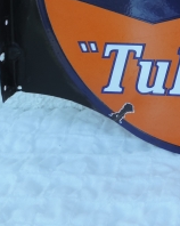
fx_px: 474
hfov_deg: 20.6
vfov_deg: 24.8
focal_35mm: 71
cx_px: 195
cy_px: -26
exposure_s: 1/250
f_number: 3
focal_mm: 4.3
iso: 80
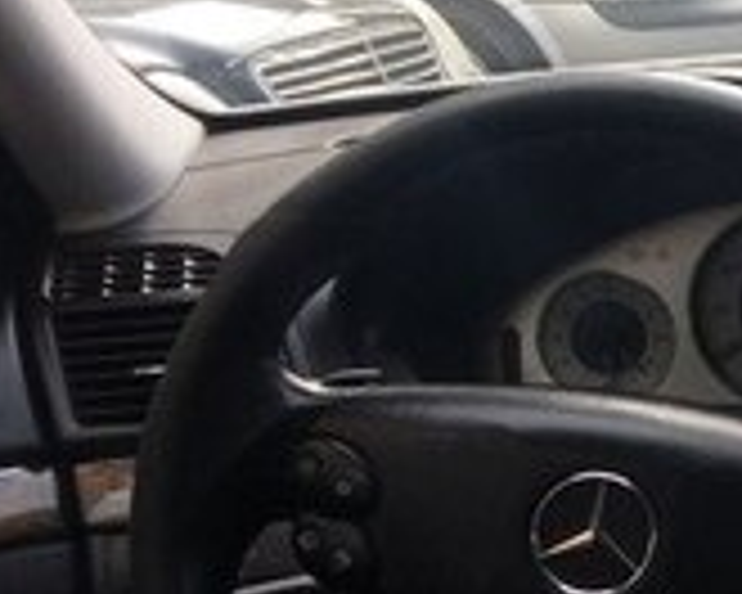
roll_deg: +1.8
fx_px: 2482
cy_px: 524
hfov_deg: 14.4
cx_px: 1439
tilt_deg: -19.9
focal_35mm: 113
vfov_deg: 13.5
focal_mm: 4.15
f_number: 2.2
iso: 32
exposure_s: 1/179
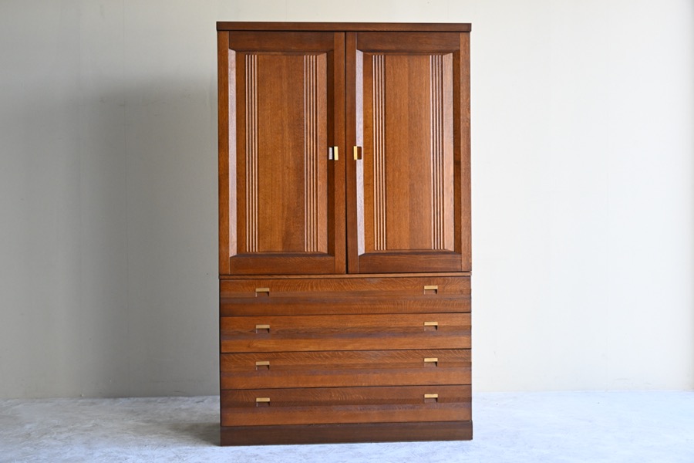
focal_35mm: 44
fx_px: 848
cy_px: 232
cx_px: 347
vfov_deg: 30.5
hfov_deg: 44.5
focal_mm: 44
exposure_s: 1/250
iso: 2000
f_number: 7.1
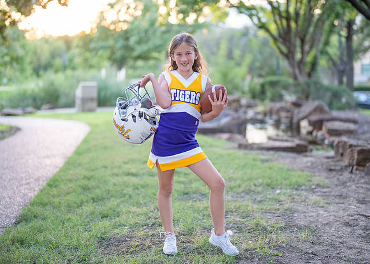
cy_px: 133
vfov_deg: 23.8
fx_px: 625
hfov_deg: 33.0
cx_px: 196
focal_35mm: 60
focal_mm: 50
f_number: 1.2
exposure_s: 1/800
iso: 1600
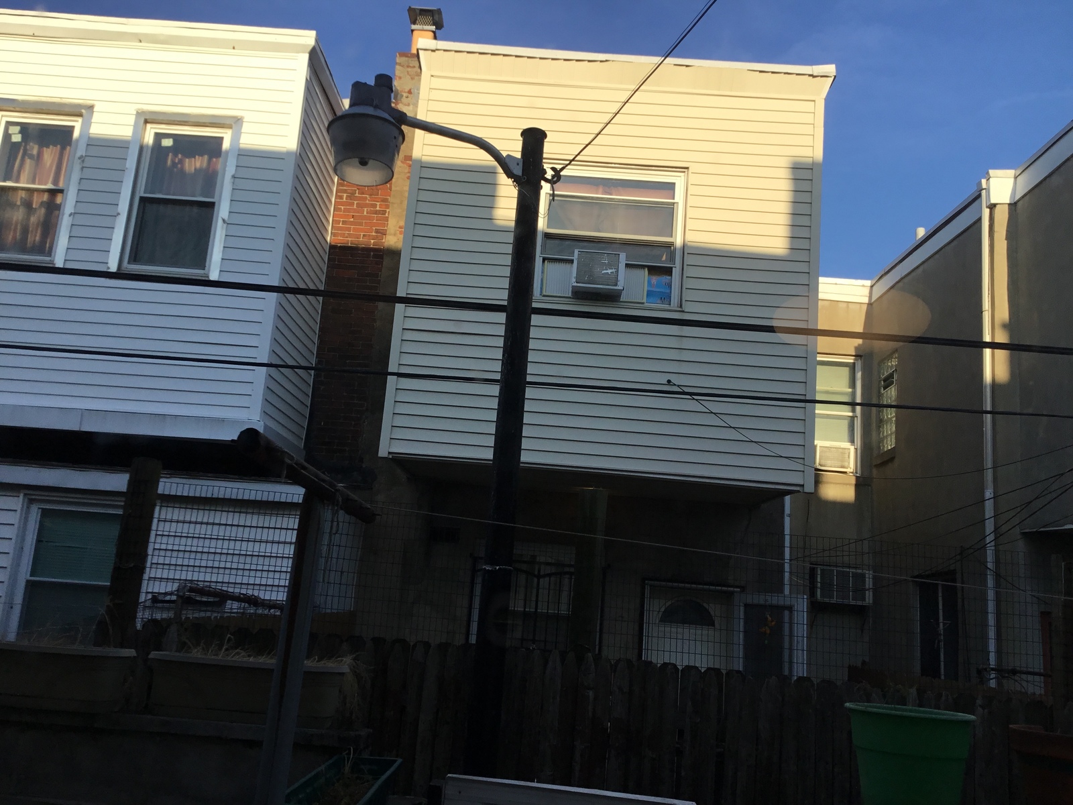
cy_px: 402
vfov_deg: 45.4
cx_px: 536
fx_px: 961
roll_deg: -4.1
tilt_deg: +11.7
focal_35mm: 31
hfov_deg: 58.4
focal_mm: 3.3
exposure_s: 1/762
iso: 25
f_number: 2.4
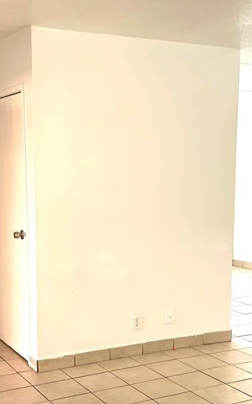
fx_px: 572
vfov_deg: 38.5
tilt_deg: -8.3
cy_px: 264
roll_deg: -0.1
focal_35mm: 52
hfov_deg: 24.8
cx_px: 104
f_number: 1.6
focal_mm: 5.1
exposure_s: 1/121
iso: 125
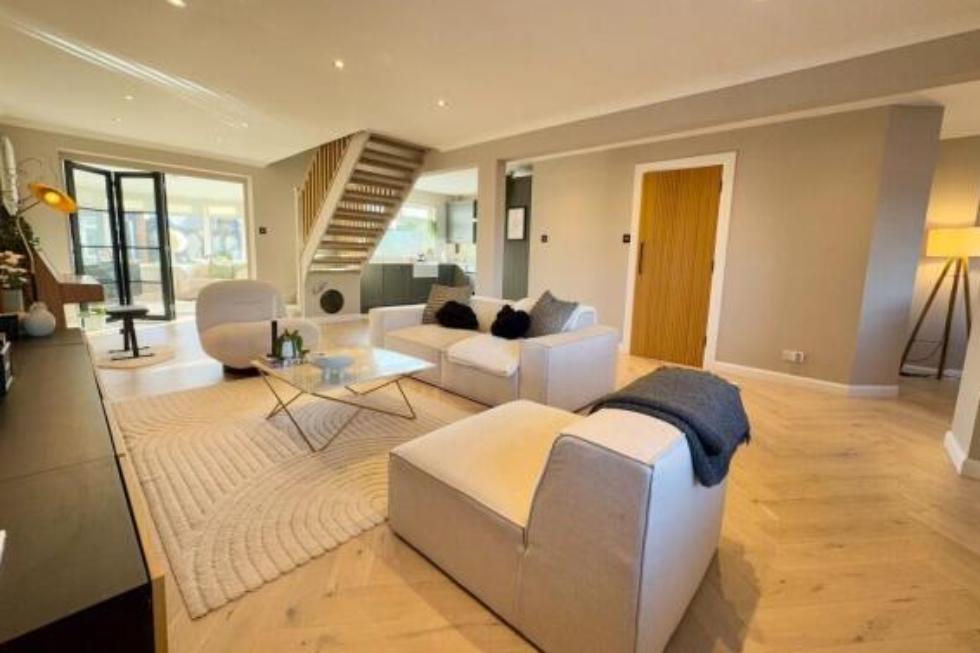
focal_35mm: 15
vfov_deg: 77.3
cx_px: 503
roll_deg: -1.3
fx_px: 408
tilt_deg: -7.5
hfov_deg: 100.4
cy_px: 313
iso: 125
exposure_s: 1/100
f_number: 2.2
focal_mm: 2.22
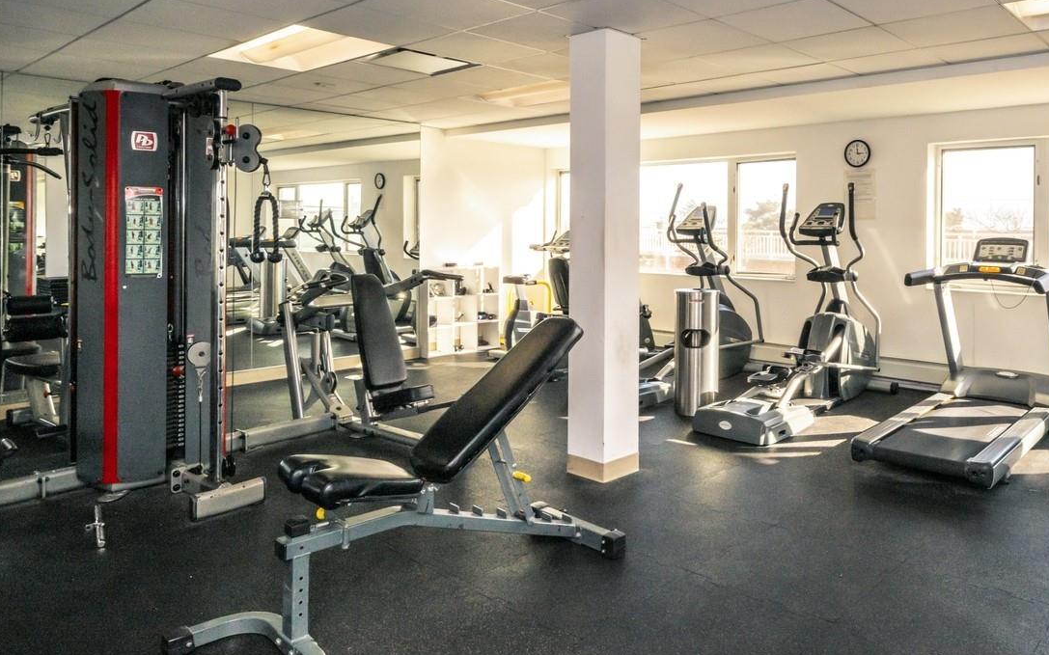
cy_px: 262
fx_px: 707
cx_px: 704
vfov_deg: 49.4
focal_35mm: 25
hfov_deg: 70.8
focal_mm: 16.5
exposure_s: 1/80
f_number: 22
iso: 320
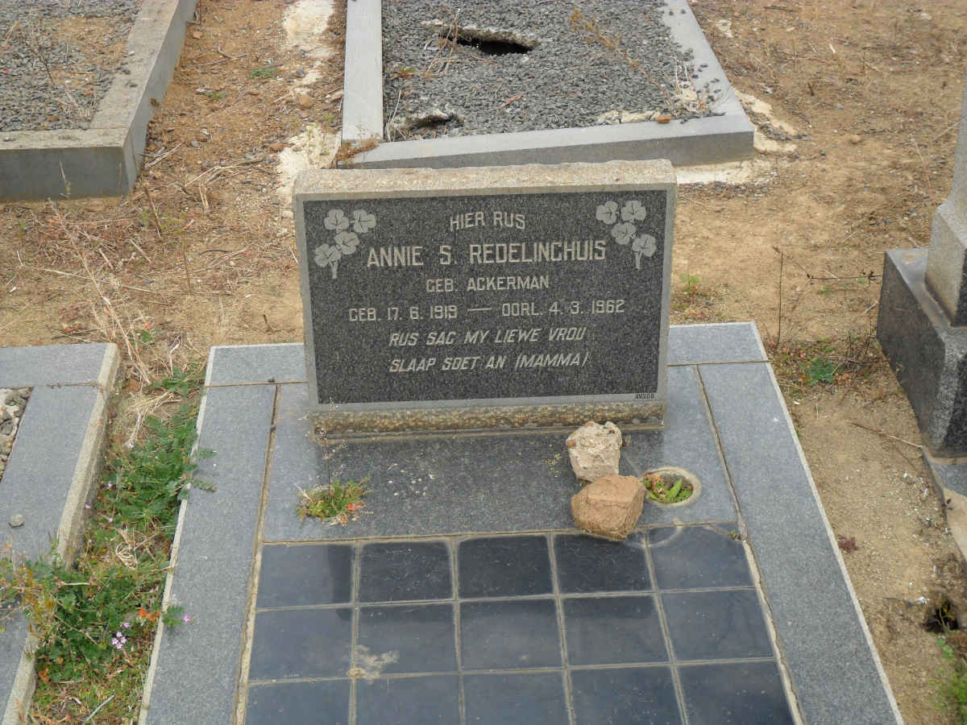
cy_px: 362
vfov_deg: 28.0
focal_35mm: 52
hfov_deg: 36.8
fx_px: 1453
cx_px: 484
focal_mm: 9.3
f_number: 5
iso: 100
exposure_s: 1/180
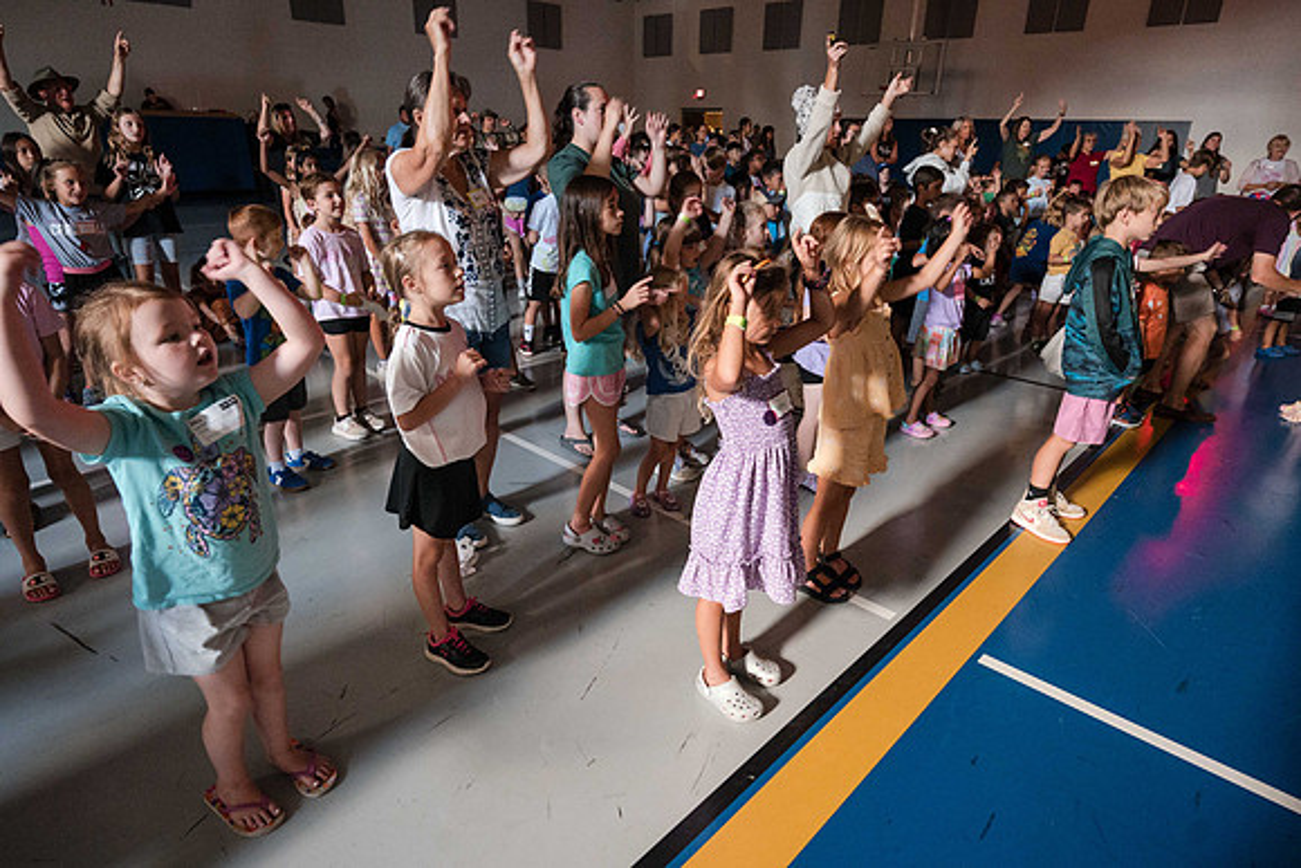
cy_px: 431
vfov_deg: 60.3
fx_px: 748
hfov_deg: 82.0
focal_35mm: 21
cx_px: 648
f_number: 4
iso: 7200
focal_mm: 18.5
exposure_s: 1/60
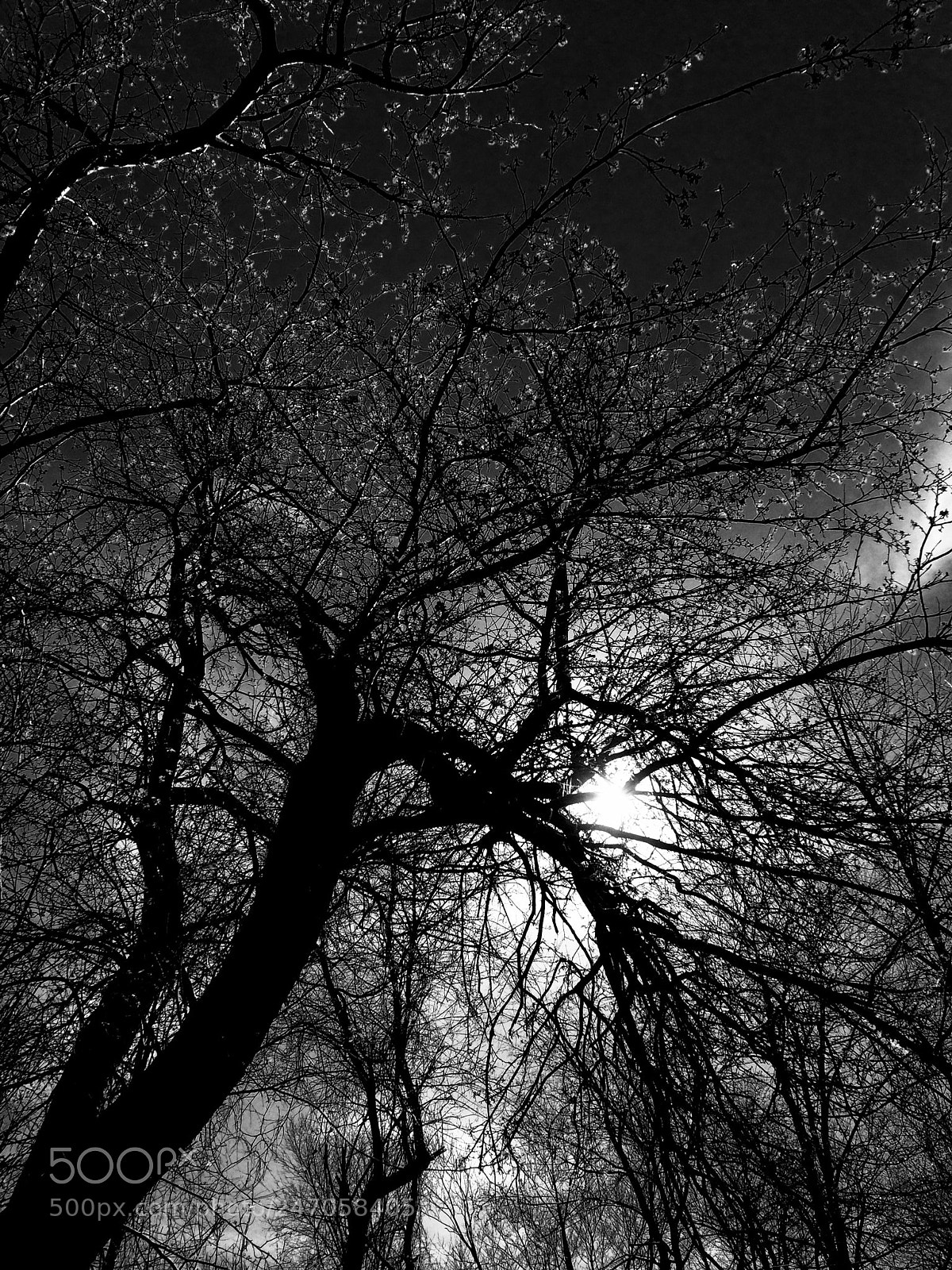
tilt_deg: +49.9
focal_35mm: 29
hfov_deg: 48.2
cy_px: 635
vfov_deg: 61.7
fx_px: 1063
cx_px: 476
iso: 32
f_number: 2.2
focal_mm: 4.15
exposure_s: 1/2933
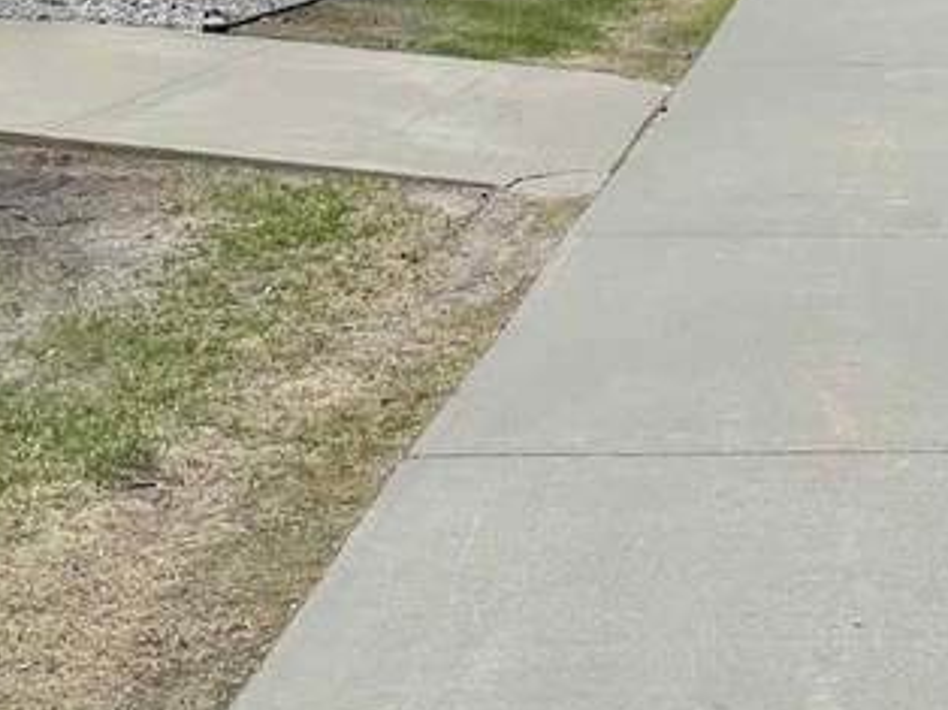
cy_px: -628
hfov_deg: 33.9
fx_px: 1450
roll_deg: -0.5
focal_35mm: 53
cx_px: 885
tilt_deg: +12.7
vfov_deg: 19.3
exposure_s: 1/1727
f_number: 1.8
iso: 32
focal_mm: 1.57
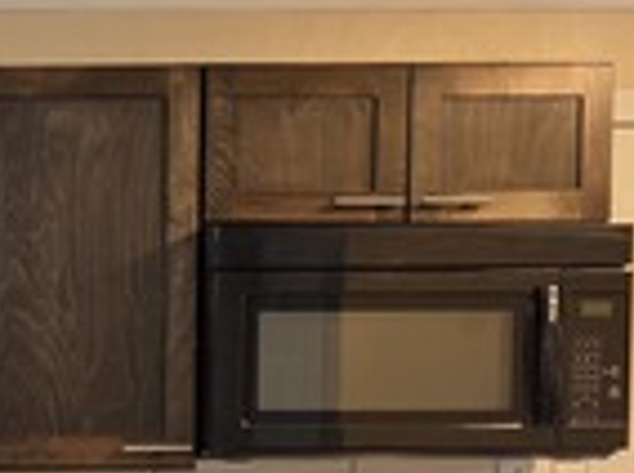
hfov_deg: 16.9
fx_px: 1975
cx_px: -248
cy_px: 518
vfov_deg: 13.4
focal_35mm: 108
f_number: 1.8
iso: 100
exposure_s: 1/120
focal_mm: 5.4
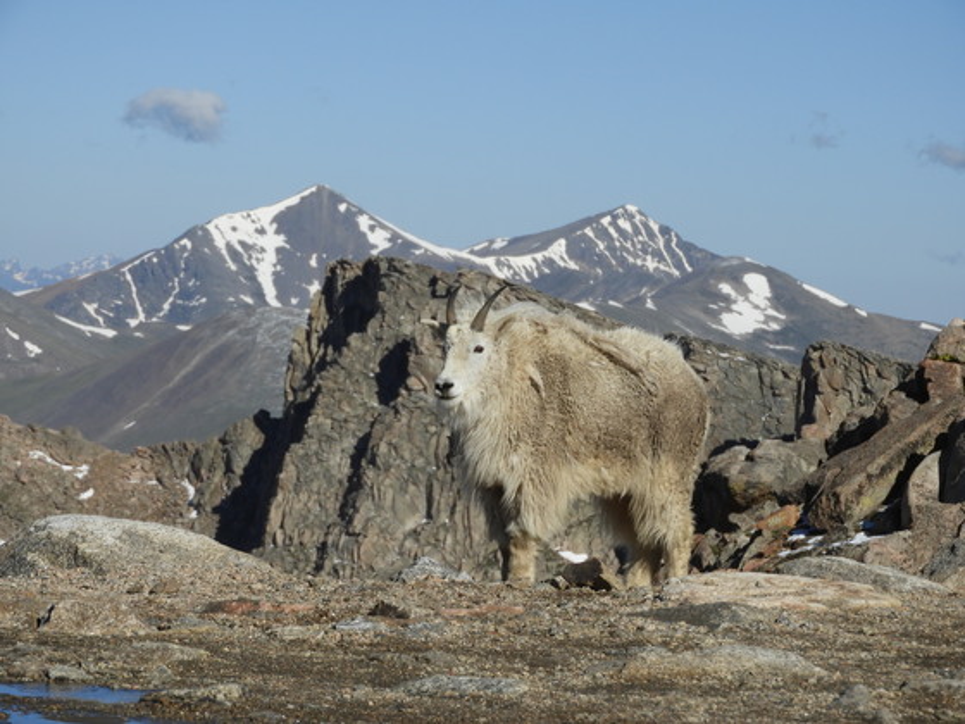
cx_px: 482
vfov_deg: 6.8
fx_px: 6133
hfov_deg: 9.0
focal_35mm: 220
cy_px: 362
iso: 100
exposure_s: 1/1000
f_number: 5.3
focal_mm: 39.4
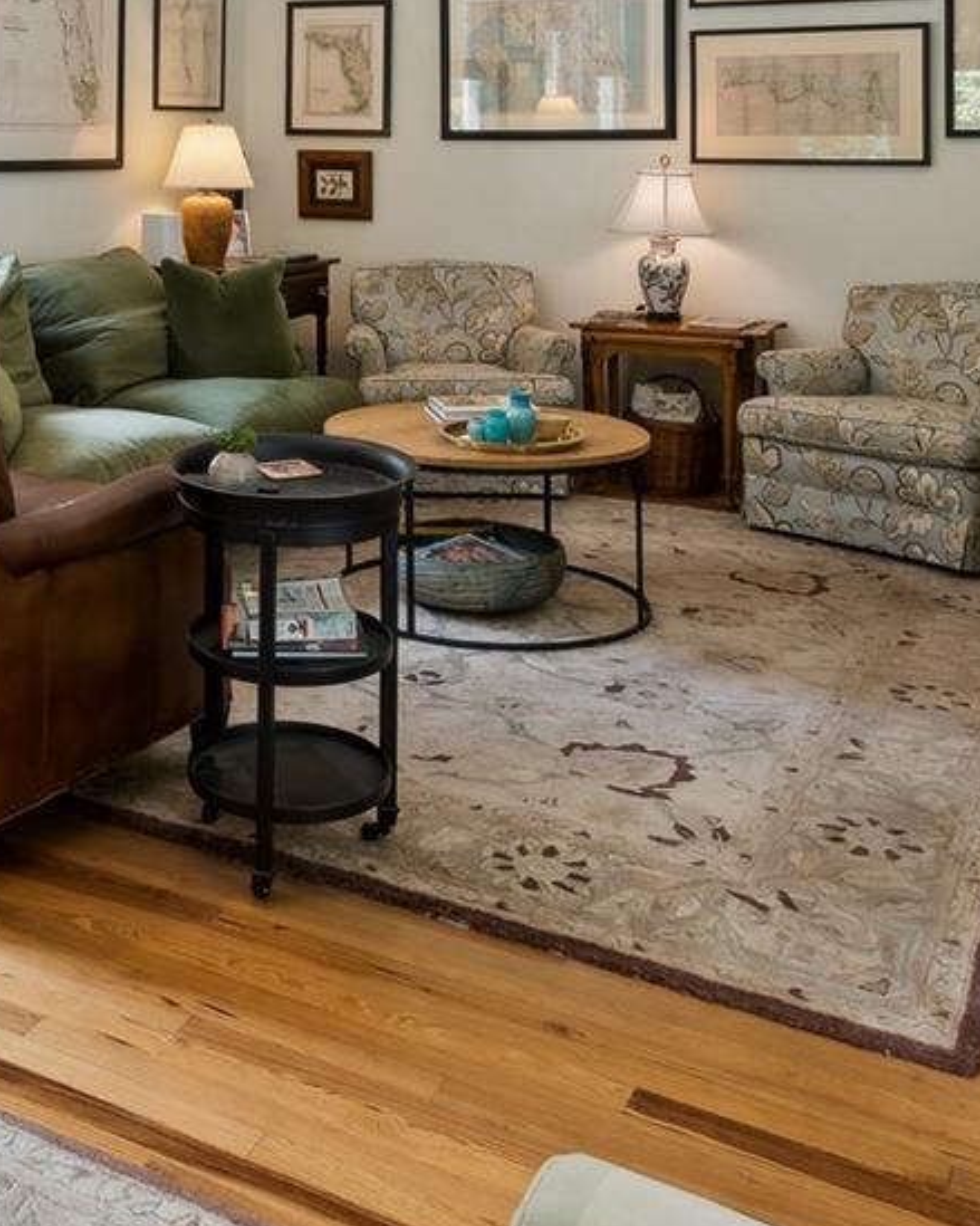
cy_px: 112
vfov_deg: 41.1
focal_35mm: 41
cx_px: 112
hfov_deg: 34.6
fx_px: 1487
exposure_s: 1/13
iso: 200
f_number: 8
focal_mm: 10
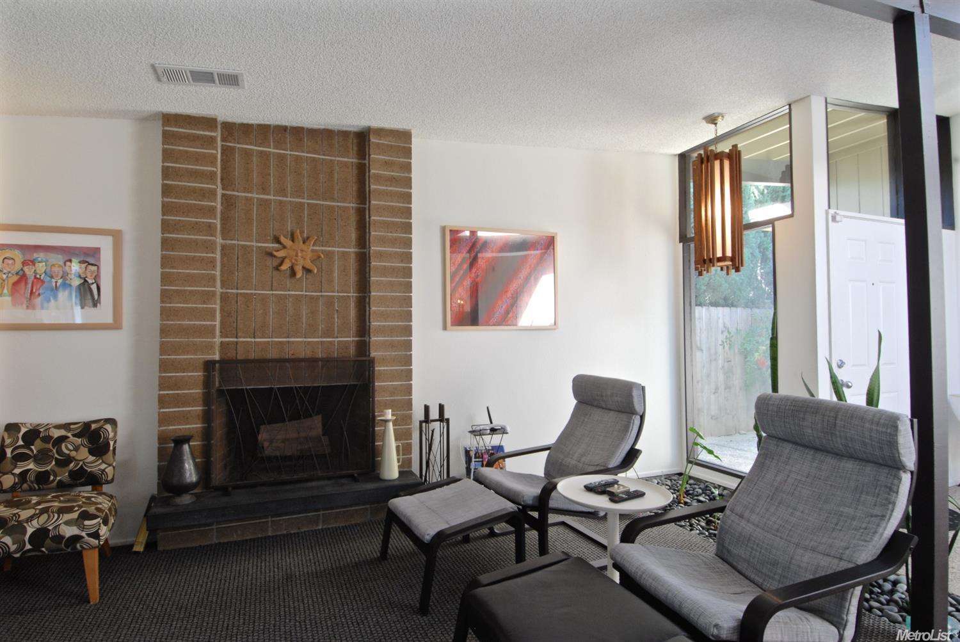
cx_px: 480
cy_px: 321
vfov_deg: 67.5
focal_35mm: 18
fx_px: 480
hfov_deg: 90.0
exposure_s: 1/2
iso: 200
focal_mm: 12
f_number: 14
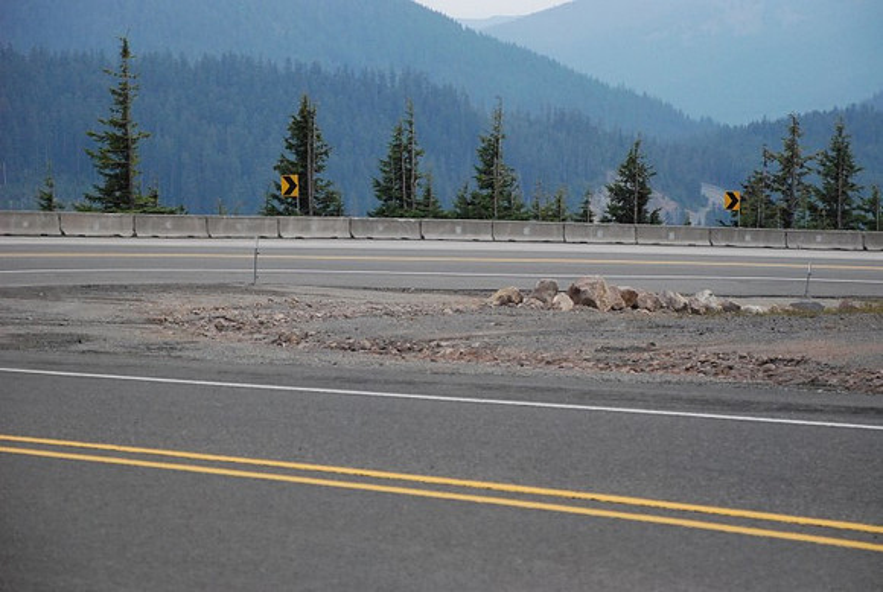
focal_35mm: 120
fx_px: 2949
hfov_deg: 17.0
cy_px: 296
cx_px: 442
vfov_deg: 11.5
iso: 1600
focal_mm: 80
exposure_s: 1/4000
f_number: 5.6
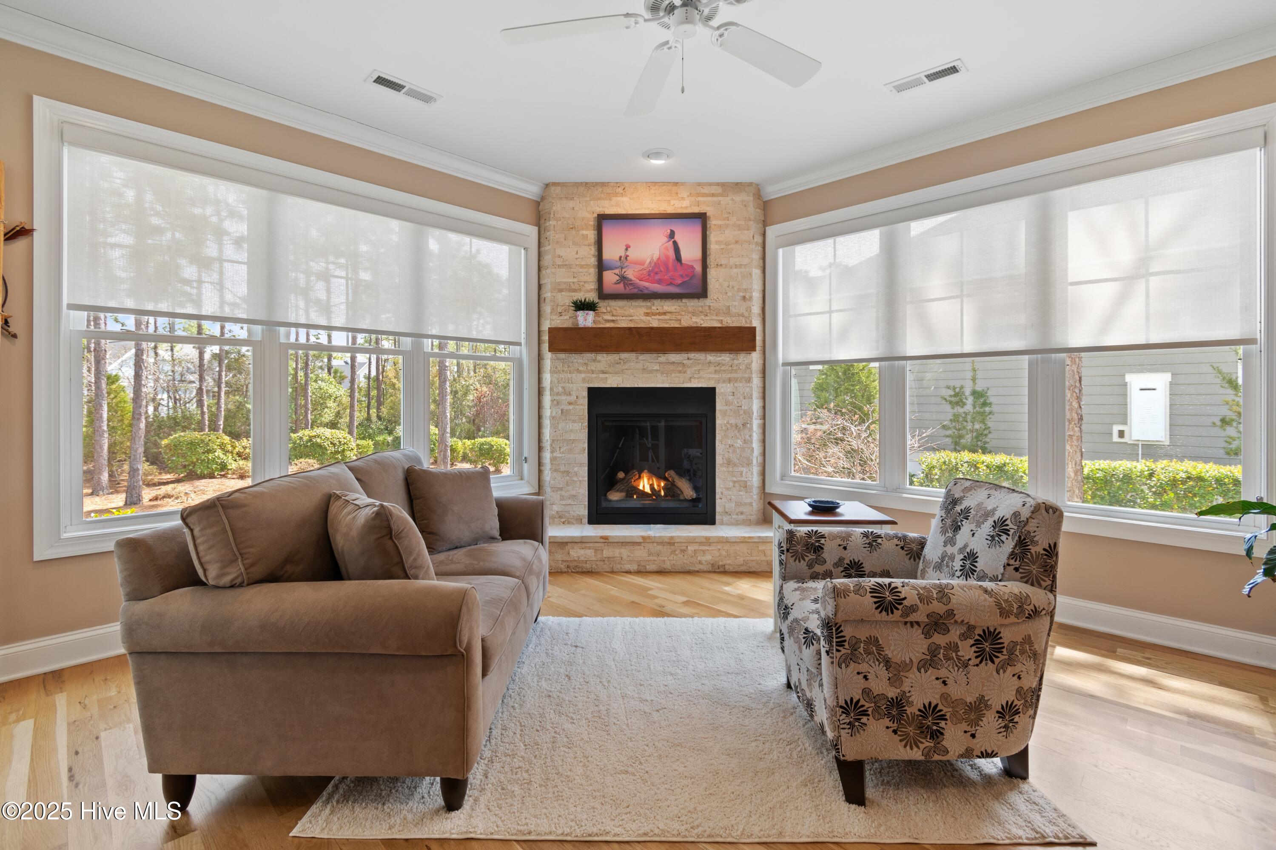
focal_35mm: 15
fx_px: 532
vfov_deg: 77.3
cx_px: 638
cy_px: 425
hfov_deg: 100.4
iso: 100
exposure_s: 1/13
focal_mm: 10
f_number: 4.5
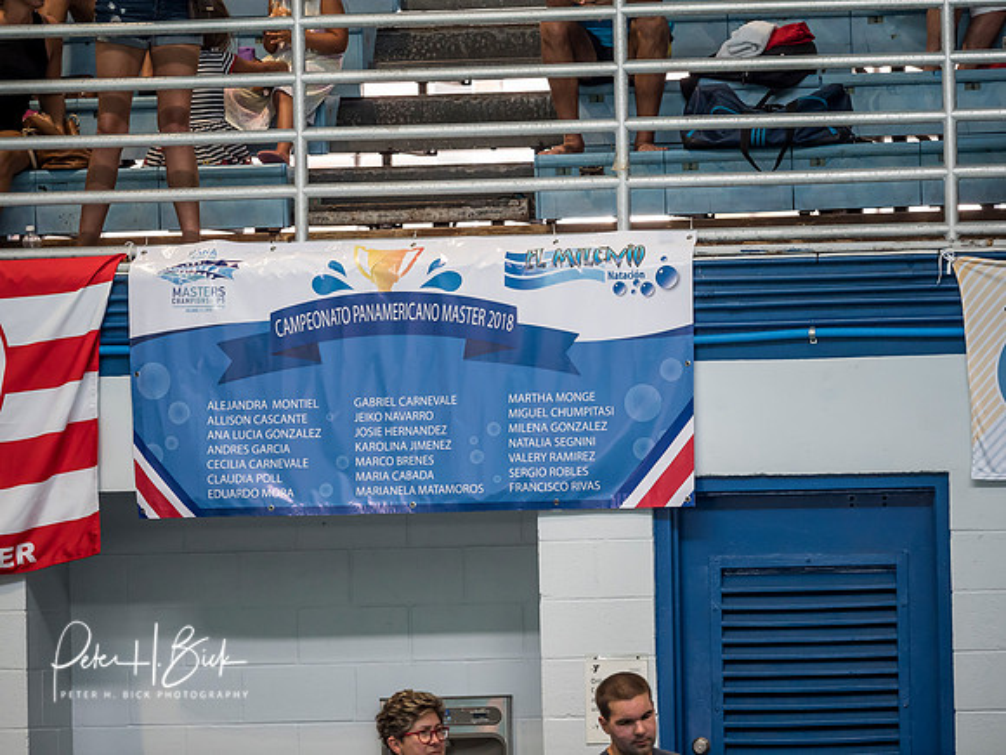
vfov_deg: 5.0
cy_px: 378
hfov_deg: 6.6
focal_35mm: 300
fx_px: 8719
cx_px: 503
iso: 1000
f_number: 2.8
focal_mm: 150
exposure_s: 1/400
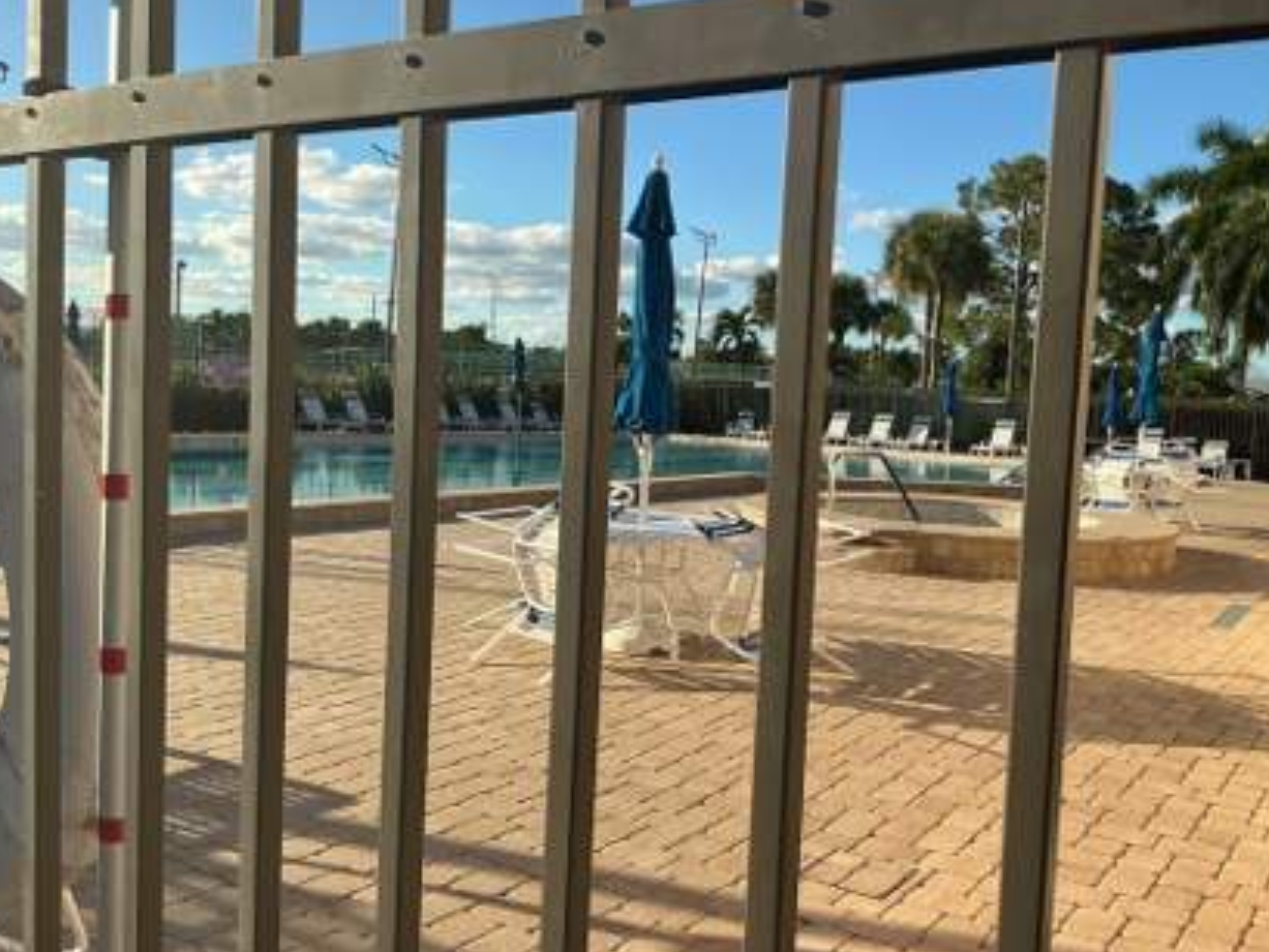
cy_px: 474
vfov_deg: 41.8
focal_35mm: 34
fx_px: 1247
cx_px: 704
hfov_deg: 53.8
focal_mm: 3
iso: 25
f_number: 1.8
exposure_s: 1/1534
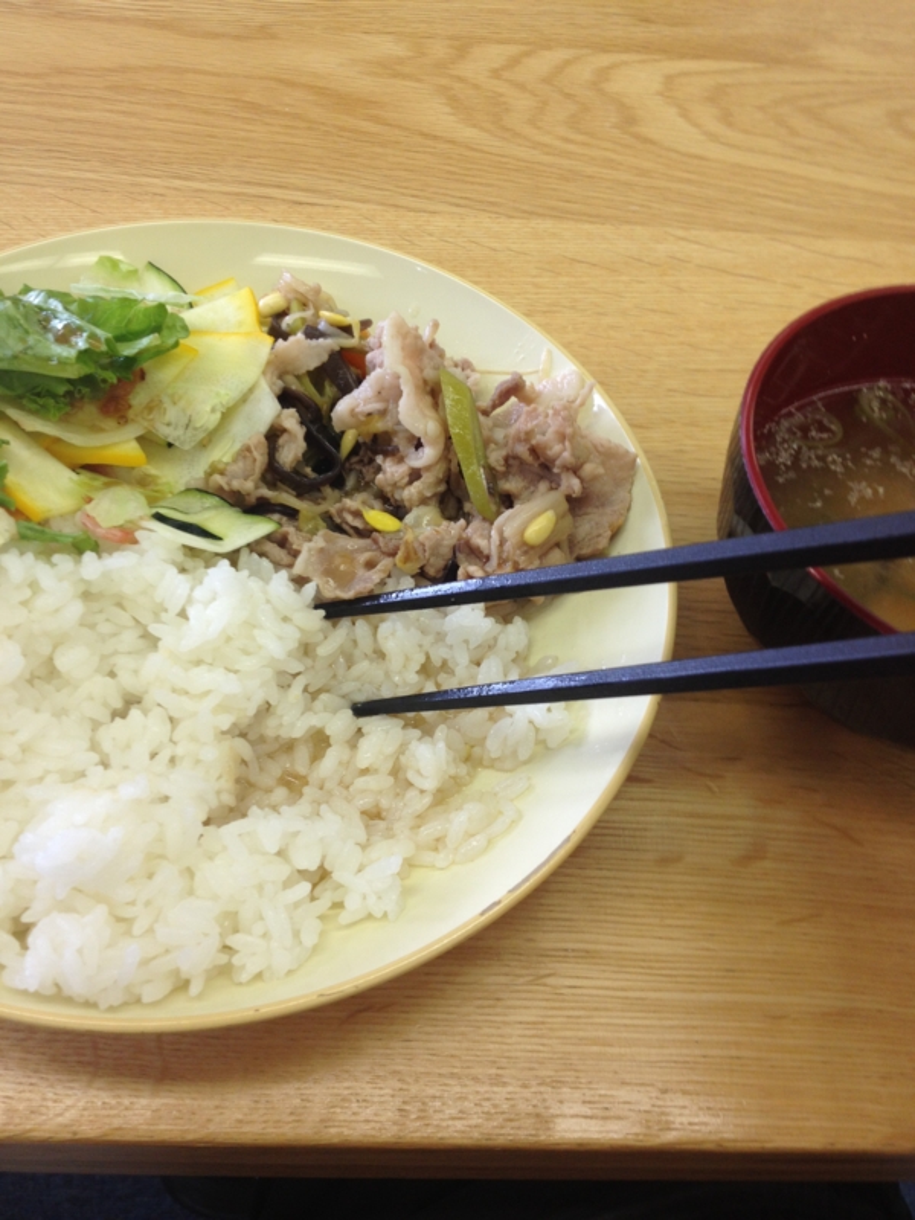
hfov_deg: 40.7
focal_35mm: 35
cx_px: 458
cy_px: 610
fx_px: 1234
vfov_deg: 52.6
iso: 50
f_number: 2.4
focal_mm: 4.28
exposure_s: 1/40
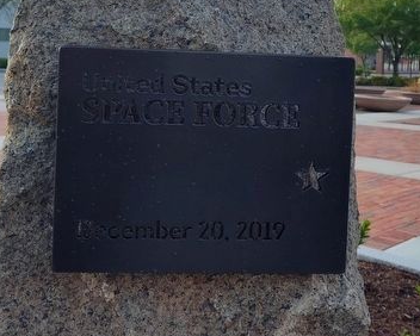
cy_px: 82
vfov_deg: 29.2
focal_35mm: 51
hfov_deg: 36.5
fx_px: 634
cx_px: 167
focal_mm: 5.56
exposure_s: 1/462
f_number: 1.8
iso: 100
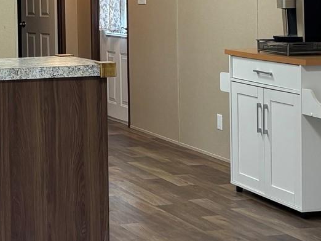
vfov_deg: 14.3
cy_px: 4
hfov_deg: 18.7
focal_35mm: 102
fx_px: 946
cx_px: -9
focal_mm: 5.96
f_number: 1.6
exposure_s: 1/60
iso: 125
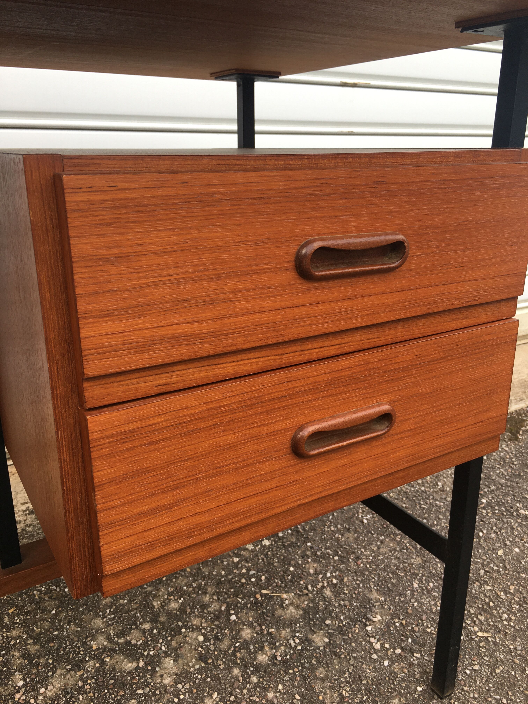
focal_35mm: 29
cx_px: 264
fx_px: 590
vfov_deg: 61.7
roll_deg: +0.2
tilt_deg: -16.6
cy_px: 352
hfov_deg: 48.2
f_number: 2.2
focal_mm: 4.15
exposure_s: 1/100
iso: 25
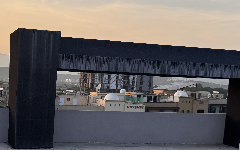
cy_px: 118
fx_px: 353
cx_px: 55
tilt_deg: -6.4
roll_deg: -2.4
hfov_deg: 36.5
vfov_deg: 23.7
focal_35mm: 54
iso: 80
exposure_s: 1/451
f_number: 1.78
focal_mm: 6.76
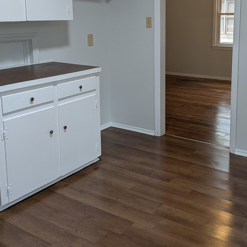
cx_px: 159
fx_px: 331
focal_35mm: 41
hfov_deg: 40.5
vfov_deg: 40.1
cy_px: 70
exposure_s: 1/120
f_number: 1.7
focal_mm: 4.53
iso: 42
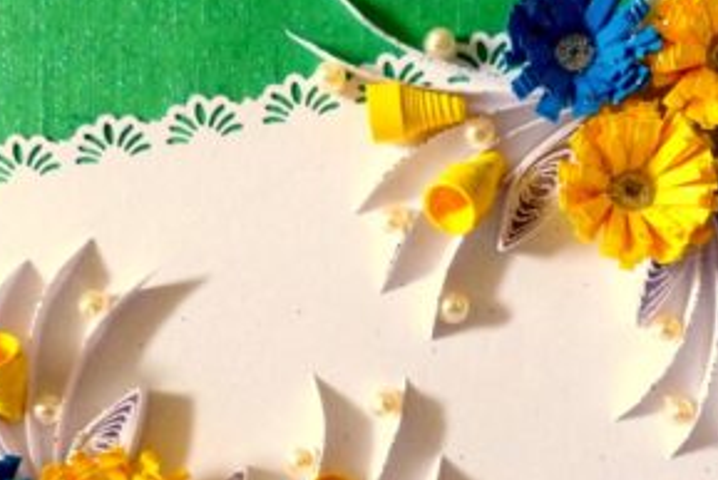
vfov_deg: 24.8
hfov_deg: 36.8
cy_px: 366
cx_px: 390
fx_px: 1077
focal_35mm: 54
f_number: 2.8
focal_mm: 4.5
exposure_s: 1/40
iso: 400
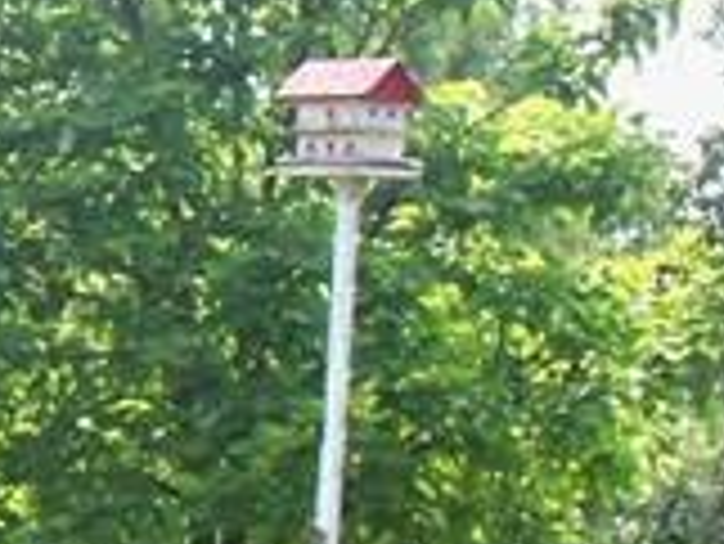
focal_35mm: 223
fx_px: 4668
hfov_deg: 8.6
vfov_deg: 6.7
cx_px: -535
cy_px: 472
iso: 80
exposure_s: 1/250
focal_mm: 7.54
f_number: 2.8
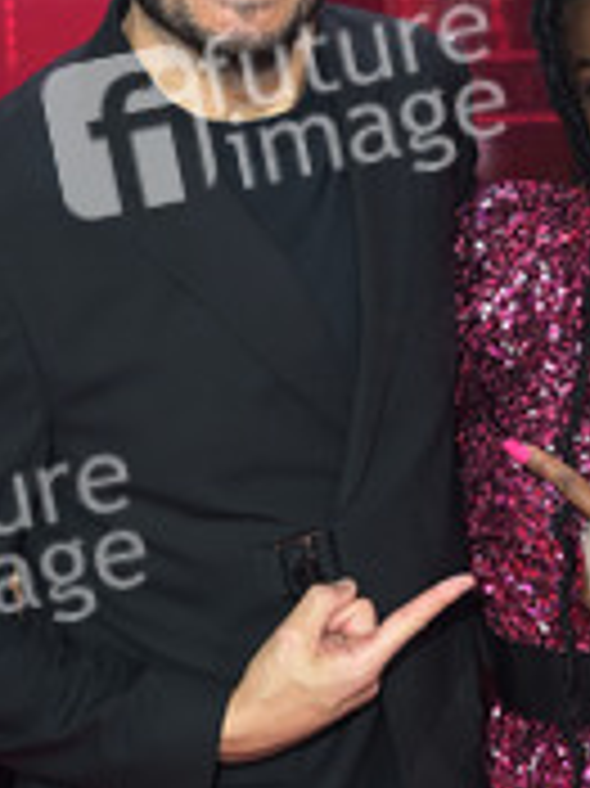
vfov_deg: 24.7
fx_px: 1798
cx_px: 405
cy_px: 338
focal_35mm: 79
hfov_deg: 18.6
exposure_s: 1/125
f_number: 5
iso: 2500
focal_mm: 36
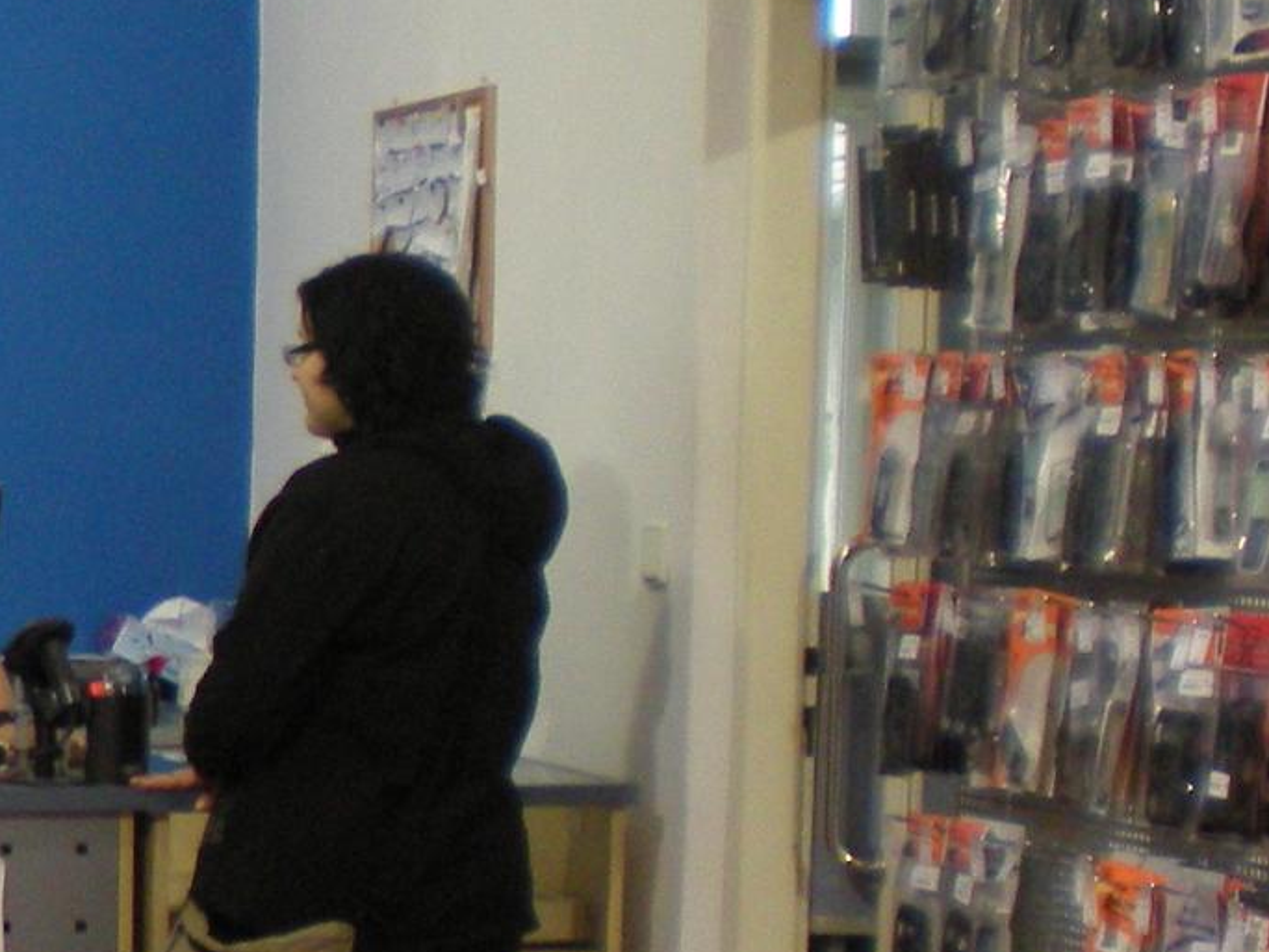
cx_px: -348
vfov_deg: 11.7
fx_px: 4656
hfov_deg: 14.9
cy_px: 640
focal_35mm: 127
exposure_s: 1/72.6
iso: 200
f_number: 3.1
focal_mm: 6.3
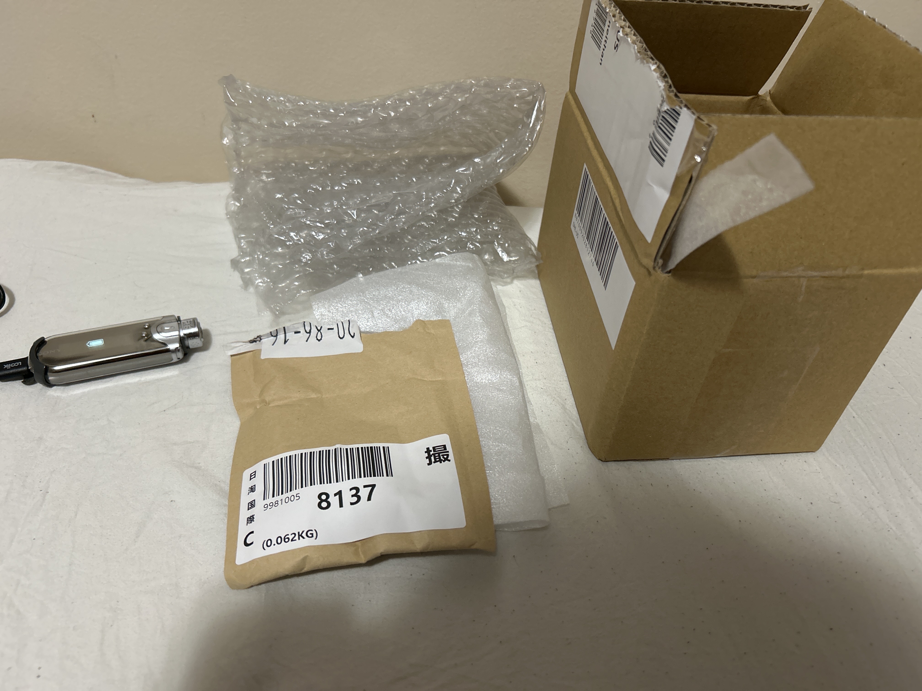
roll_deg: -5.0
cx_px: 461
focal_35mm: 26
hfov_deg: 67.3
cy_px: 346
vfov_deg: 53.1
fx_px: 693
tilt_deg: -39.3
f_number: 1.5
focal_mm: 5.7
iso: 320
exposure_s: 1/60
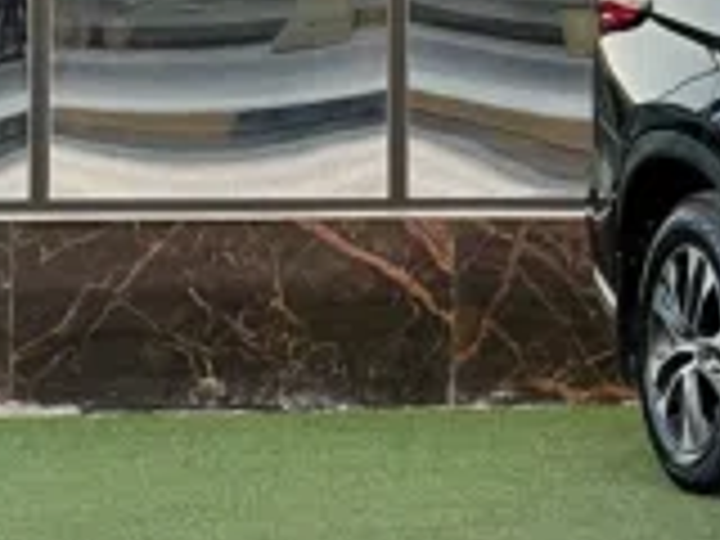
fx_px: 6406
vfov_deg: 4.8
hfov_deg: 6.3
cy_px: -324
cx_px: 1251
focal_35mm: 308
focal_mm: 9
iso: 32
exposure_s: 1/117
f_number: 2.8
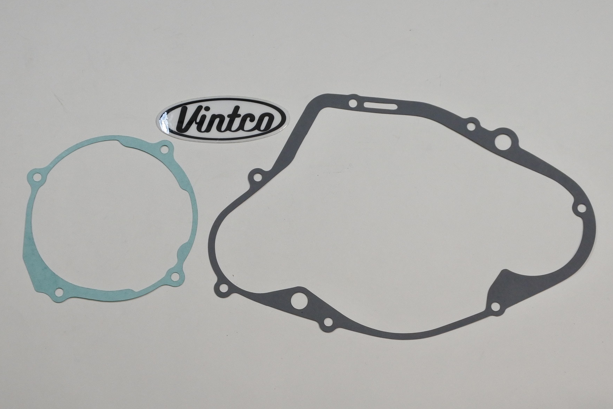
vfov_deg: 28.7
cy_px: 204
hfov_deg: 41.9
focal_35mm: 47
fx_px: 800
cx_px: 304
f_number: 4.5
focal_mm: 17.2
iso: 560
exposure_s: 1/125
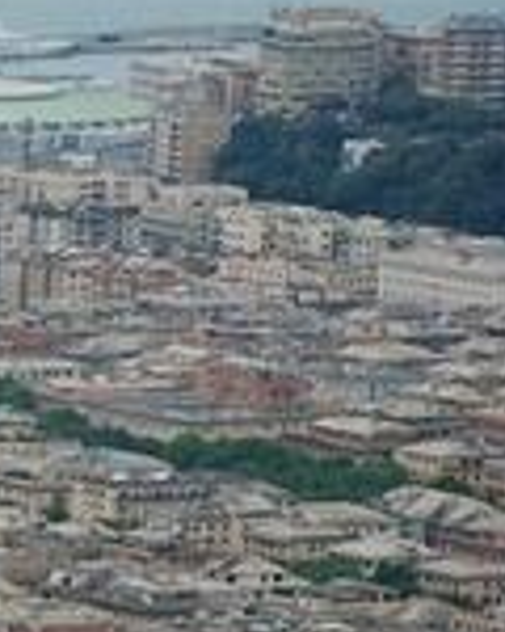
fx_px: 11228
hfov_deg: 2.5
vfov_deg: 3.2
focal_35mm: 601
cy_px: 866
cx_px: -1166
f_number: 6.3
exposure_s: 1/640
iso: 200
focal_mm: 80
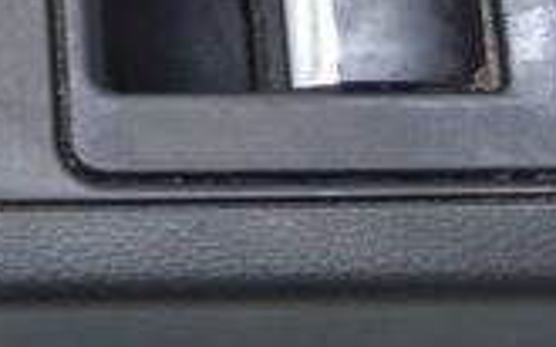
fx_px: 3439
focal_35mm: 227
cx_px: -455
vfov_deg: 5.7
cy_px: -271
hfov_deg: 8.8
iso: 400
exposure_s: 1/50
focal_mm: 24
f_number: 4
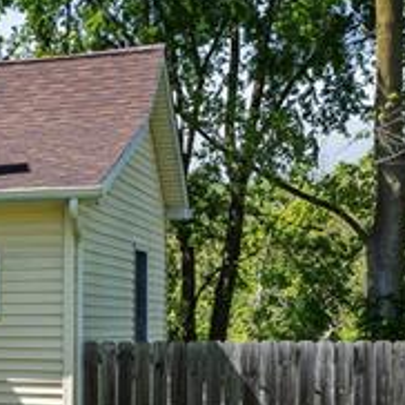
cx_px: -492
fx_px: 1456
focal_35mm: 110
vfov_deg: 15.7
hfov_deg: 13.0
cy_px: 318
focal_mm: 23
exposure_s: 1/50
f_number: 8
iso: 100
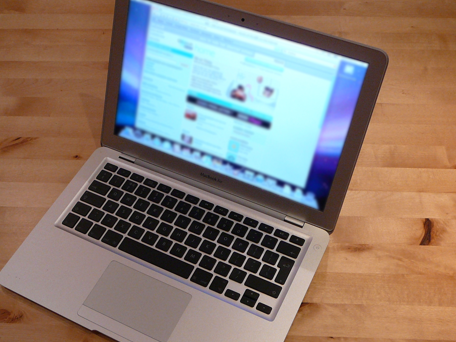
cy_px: 194
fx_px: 593
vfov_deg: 32.1
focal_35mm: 45
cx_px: 205
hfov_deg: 42.0
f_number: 2.8
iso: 160
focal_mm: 5.2
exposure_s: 1/30
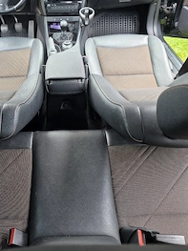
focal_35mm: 35
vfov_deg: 52.0
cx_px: 52
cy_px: 93
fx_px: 254
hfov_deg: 39.8
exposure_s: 1/182
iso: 80
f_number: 1.7
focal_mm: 6.3
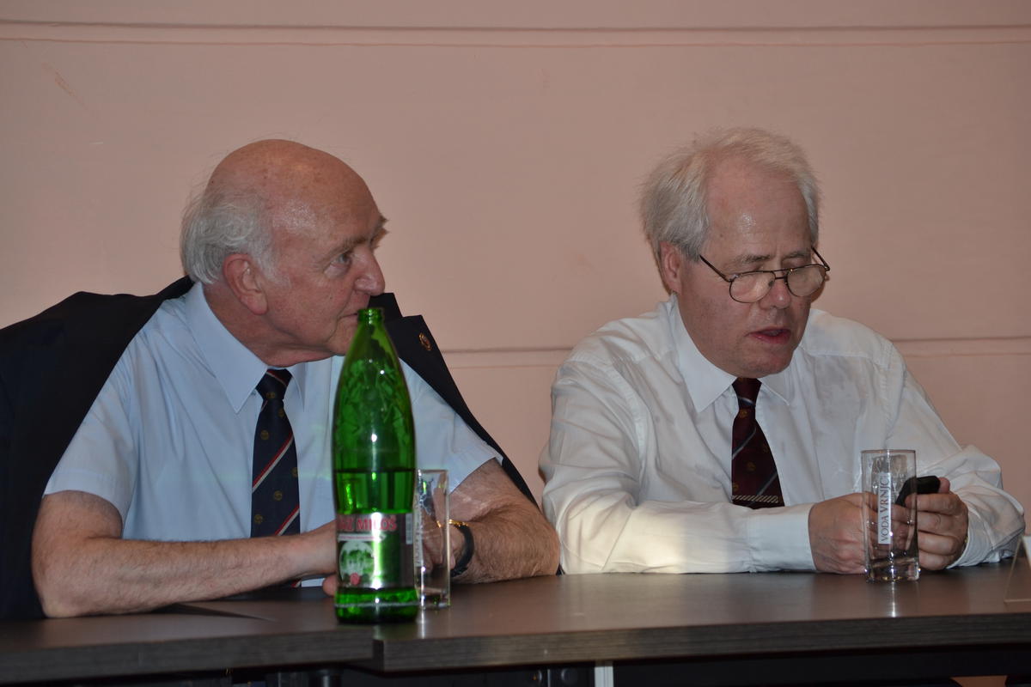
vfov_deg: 9.1
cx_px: 516
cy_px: 344
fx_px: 4295
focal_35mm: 150
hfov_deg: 13.7
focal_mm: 100
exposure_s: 1/60
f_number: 5.6
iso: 200
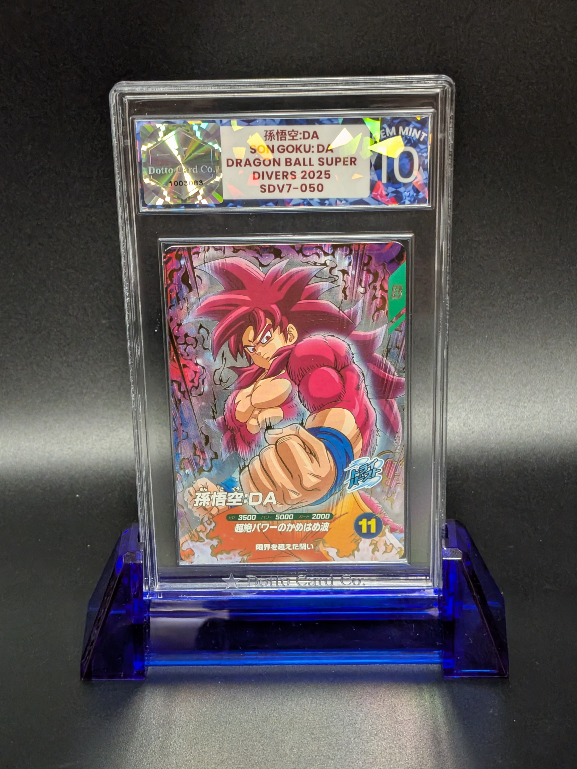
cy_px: 384
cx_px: 288
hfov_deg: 29.7
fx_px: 1089
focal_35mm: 49
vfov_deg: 38.9
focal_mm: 4.53
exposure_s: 1/60
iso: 251
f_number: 1.7
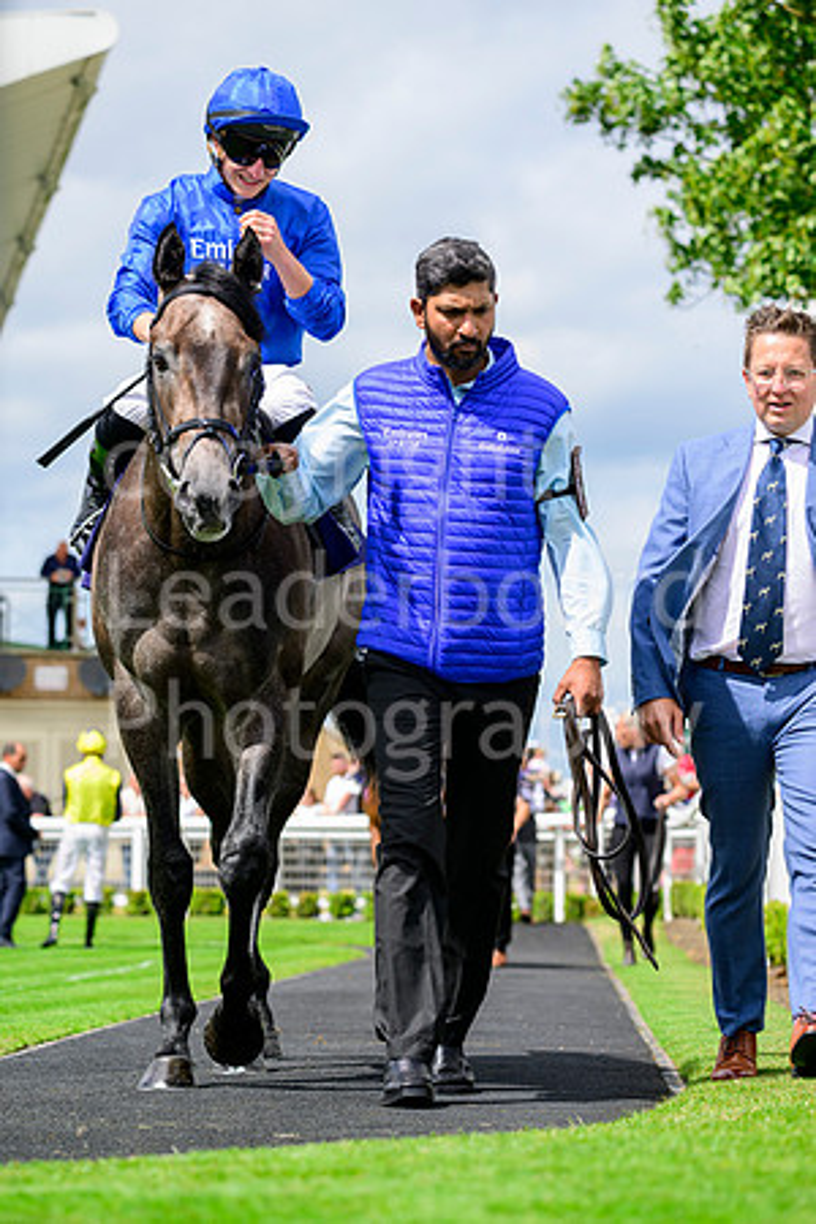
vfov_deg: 17.1
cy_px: 612
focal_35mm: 120
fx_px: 4080
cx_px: 408
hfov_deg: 11.4
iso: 400
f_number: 6.3
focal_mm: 120
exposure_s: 1/1000
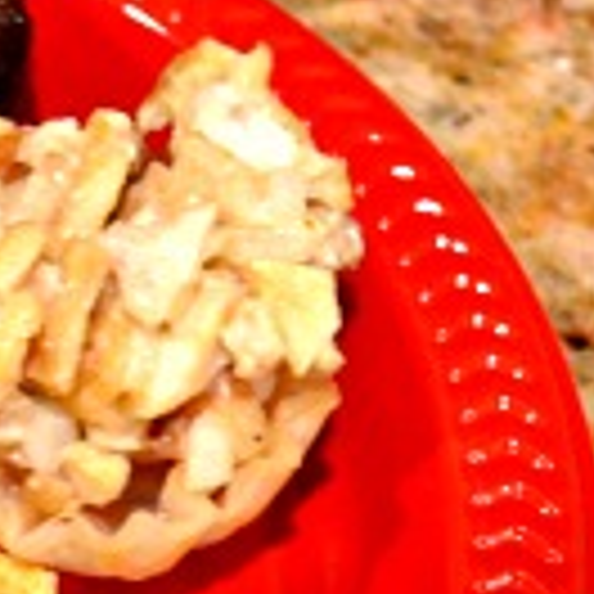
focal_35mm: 151
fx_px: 2932
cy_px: 634
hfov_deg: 11.2
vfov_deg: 11.4
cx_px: -207
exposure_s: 1/20
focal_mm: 26
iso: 3200
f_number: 4.2
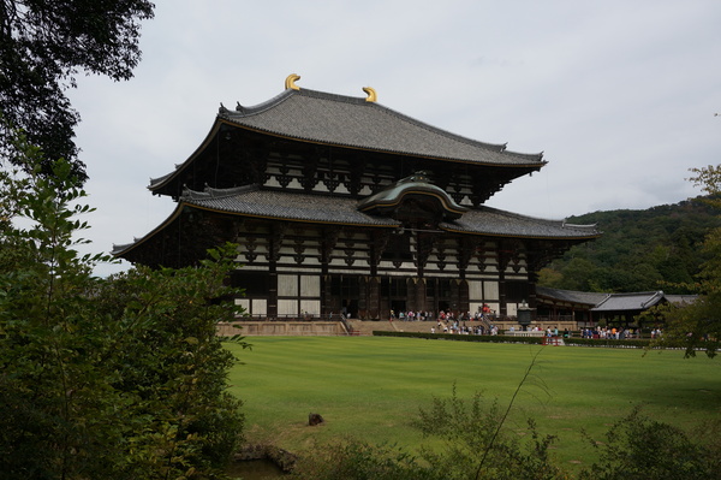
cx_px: 360
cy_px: 240
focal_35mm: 33
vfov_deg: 39.9
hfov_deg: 57.3
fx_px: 660
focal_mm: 22
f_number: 9
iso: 100
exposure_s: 1/250
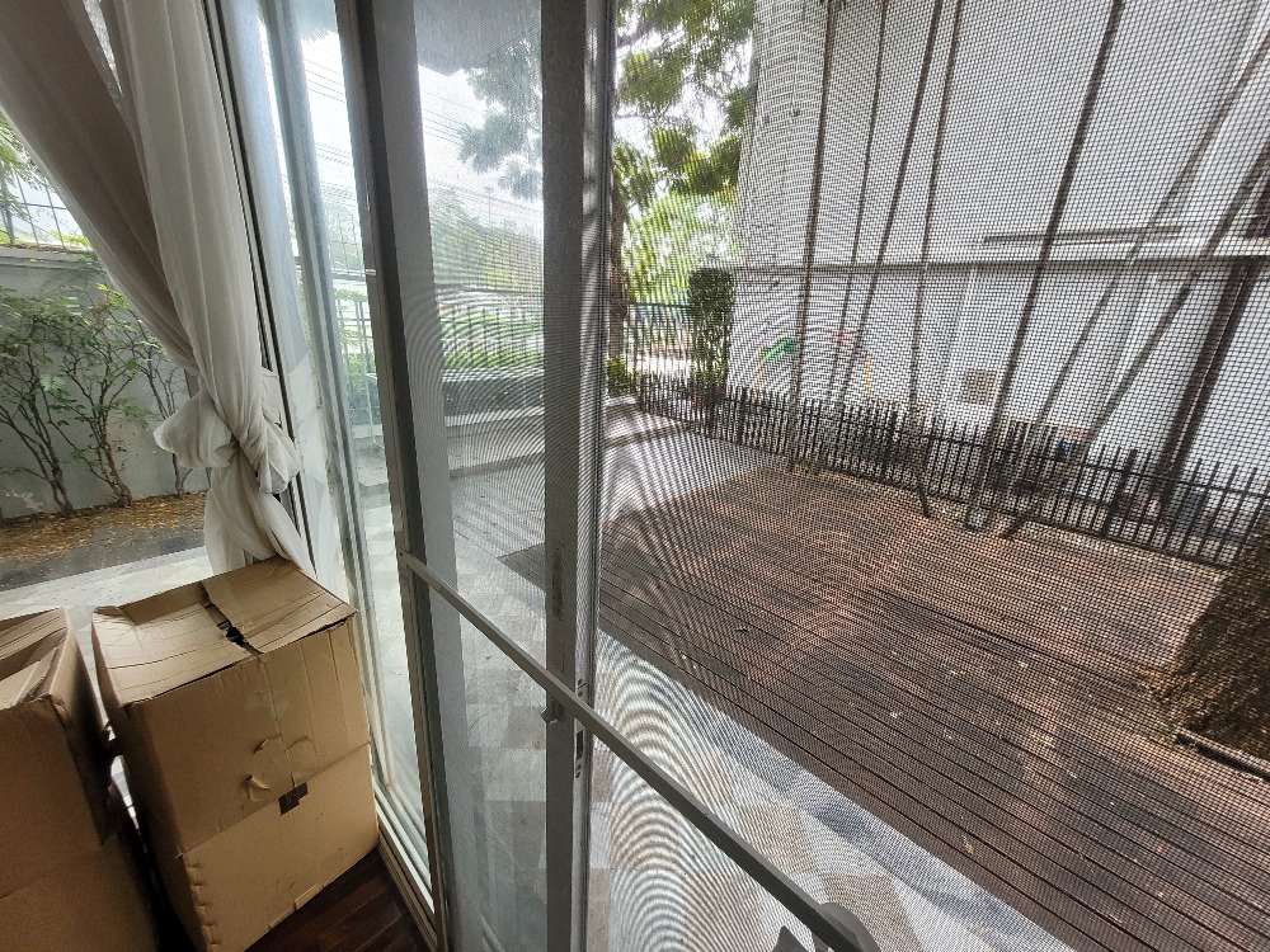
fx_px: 477
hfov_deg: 106.2
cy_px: 476
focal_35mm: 13
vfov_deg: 89.9
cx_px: 635
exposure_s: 1/50
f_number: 2.2
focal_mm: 1.74
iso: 125
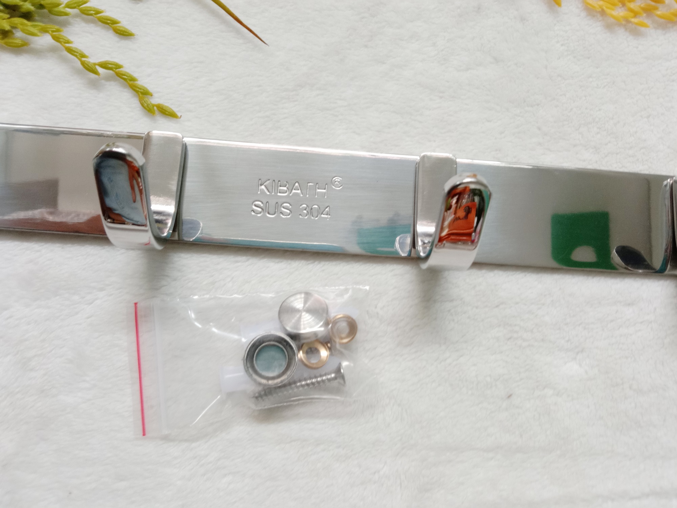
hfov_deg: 67.3
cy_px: 254
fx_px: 508
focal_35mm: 26
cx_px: 338
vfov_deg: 53.1
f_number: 2.2
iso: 327
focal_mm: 3.65
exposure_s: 1/33.3
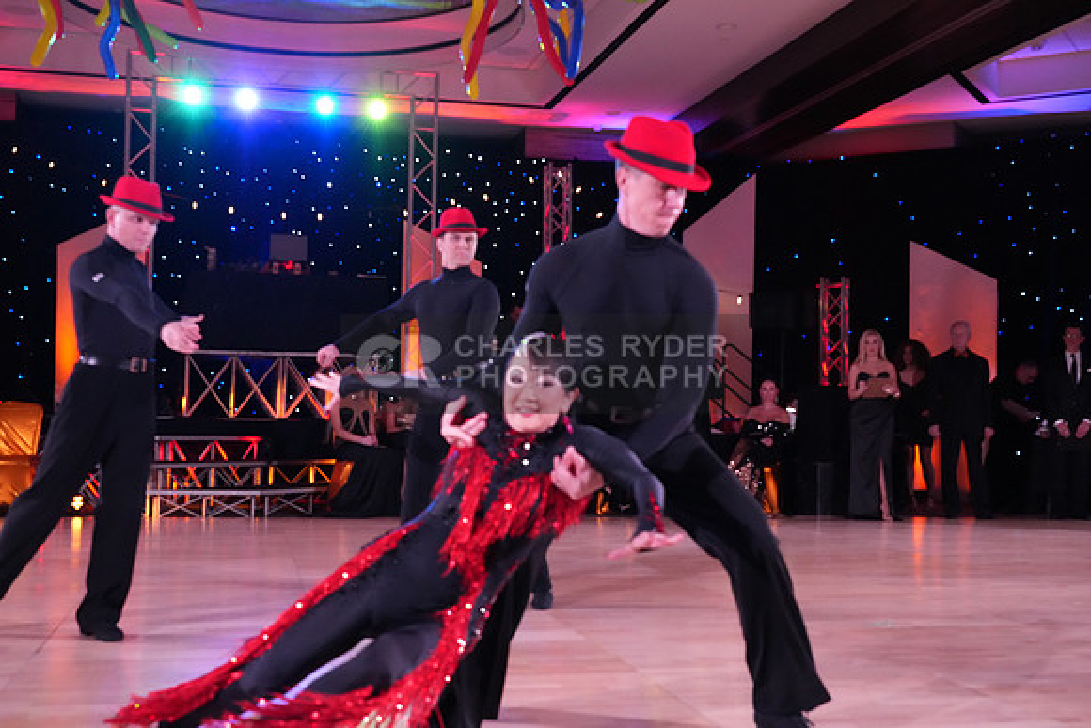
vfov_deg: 33.4
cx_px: 546
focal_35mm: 40
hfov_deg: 48.4
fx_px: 1212
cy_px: 364
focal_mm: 40
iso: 6400
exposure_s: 1/400
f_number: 6.3
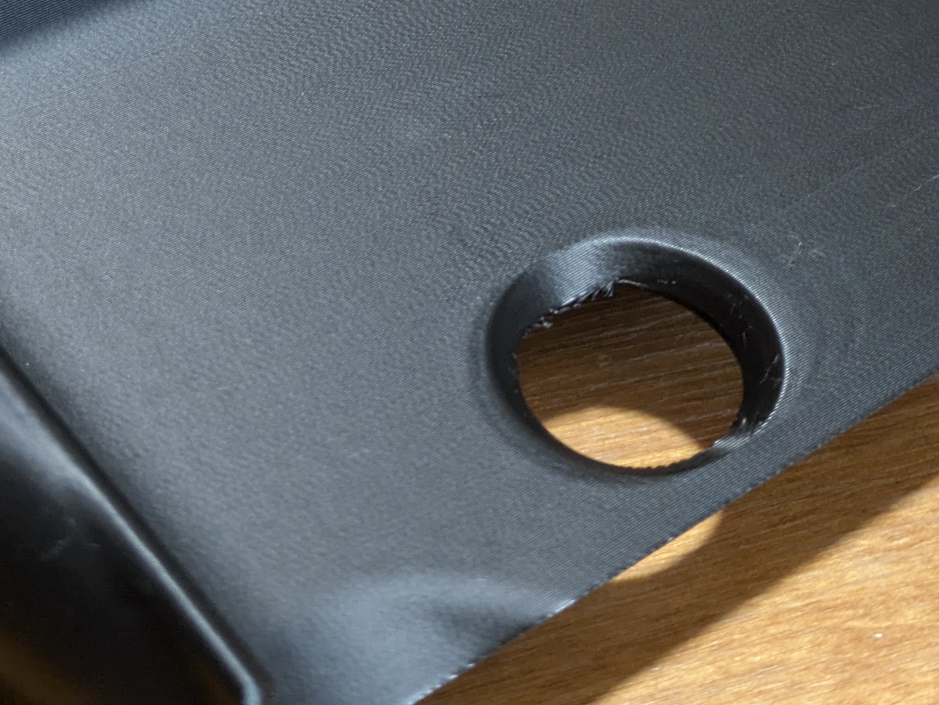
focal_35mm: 99
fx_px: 2687
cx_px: 612
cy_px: 21
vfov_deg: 14.7
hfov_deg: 19.8
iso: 263
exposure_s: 1/24
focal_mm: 5.43
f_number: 1.89
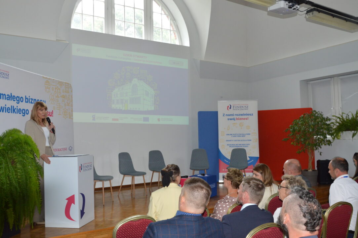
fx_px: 328
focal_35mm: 33
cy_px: 119
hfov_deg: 57.3
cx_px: 179
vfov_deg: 39.9
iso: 800
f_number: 8
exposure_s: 1/60
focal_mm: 22
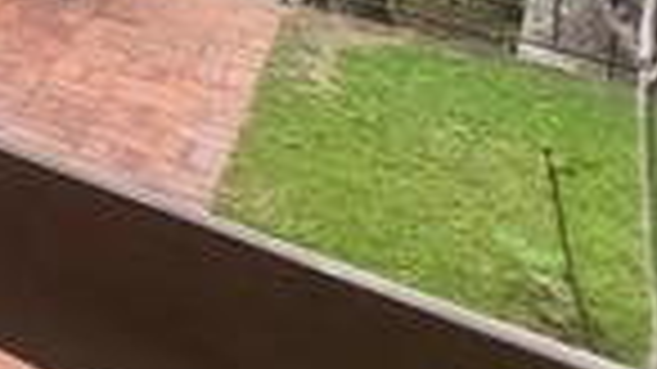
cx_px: -734
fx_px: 1080
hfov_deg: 18.0
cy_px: -423
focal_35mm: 62
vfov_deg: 14.9
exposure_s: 1/313
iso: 50
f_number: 2.2
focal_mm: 1.74
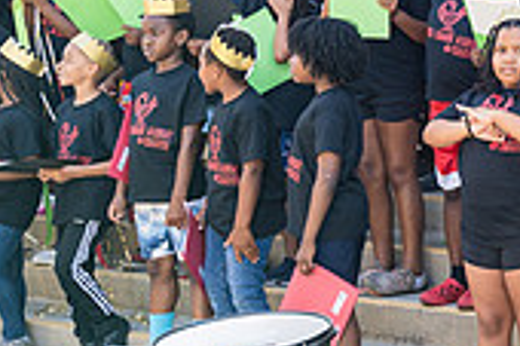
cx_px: 804
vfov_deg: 11.7
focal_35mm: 116
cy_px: 5
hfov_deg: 16.0
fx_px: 1674
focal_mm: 34
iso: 200
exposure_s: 1/250
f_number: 4
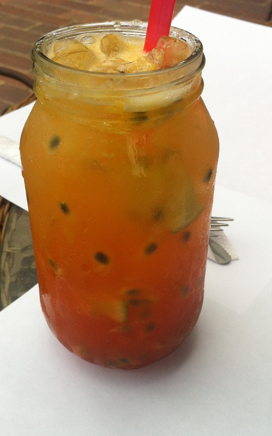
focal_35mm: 48
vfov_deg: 41.8
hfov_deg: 26.9
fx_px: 569
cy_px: 237
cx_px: 123
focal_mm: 3.85
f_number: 2.8
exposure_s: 1/1257
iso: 80
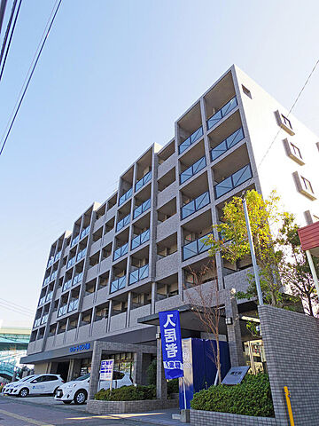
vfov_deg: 73.9
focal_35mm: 23
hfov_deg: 58.9
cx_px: 160
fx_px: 283
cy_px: 213
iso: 200
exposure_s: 1/320
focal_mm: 5
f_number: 4
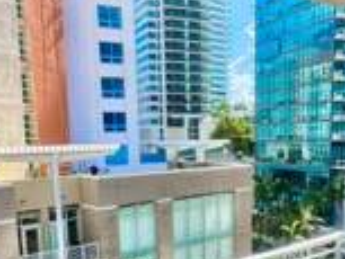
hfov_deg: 42.9
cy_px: 209
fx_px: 439
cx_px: 185
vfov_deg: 32.0
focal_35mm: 44
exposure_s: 1/298
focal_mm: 2.22
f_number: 2.2
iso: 40
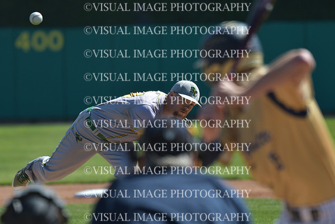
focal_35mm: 585
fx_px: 5445
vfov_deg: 2.4
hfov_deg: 3.5
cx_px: 168
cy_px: 112
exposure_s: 1/2500
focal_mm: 390
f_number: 5.6
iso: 640
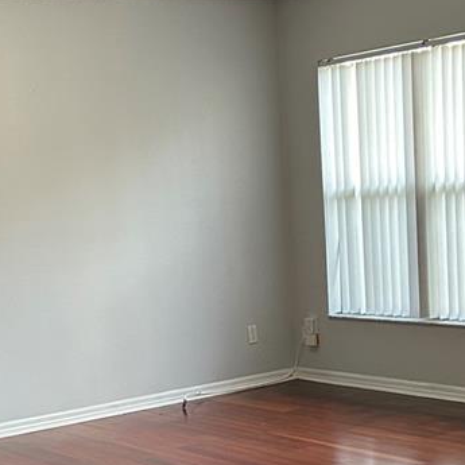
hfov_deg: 21.6
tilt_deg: -14.1
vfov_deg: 20.8
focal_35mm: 80
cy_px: 491
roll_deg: +4.1
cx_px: 205
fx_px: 1216
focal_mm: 5.7
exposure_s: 1/60
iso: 200
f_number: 1.5
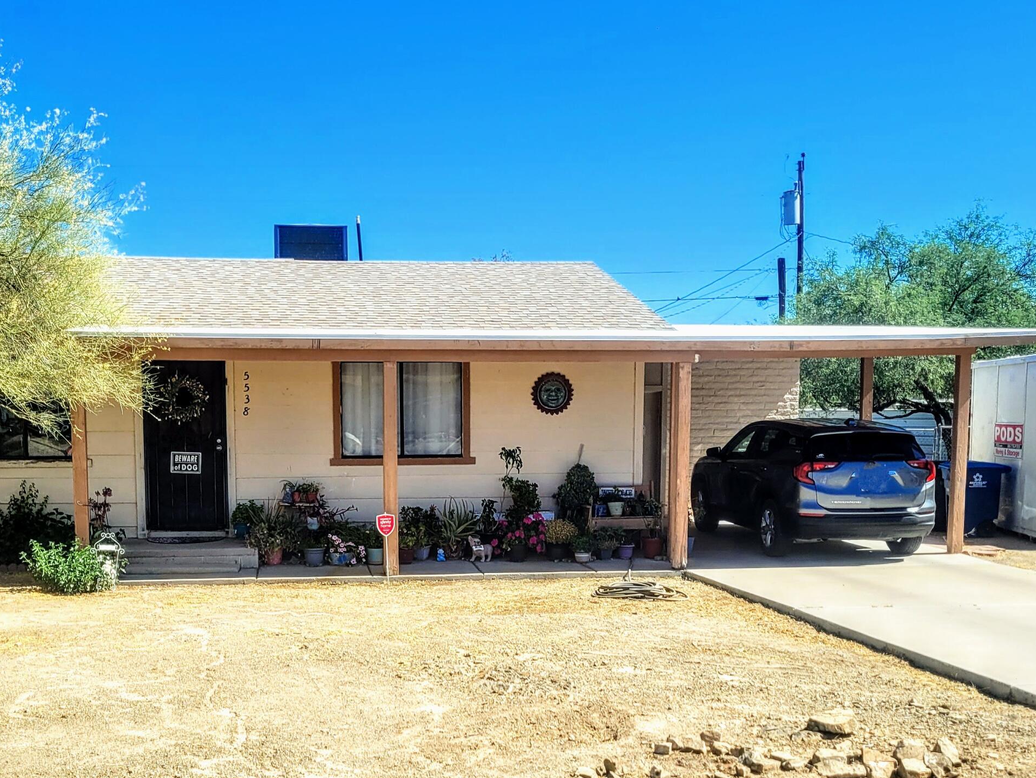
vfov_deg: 34.6
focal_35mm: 41
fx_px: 1227
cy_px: 560
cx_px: 449
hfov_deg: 45.7
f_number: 1.8
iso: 40
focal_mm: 5.4
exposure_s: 1/2210
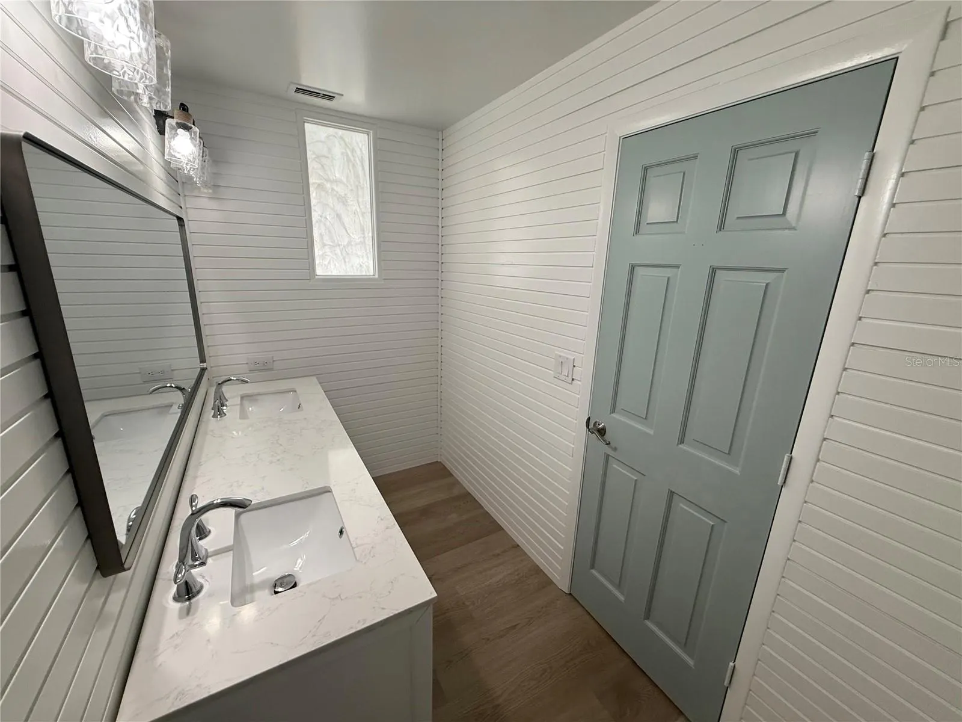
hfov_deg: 102.1
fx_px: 389
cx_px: 481
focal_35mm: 14
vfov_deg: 85.7
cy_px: 361
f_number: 2.2
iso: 160
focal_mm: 2.22
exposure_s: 1/120
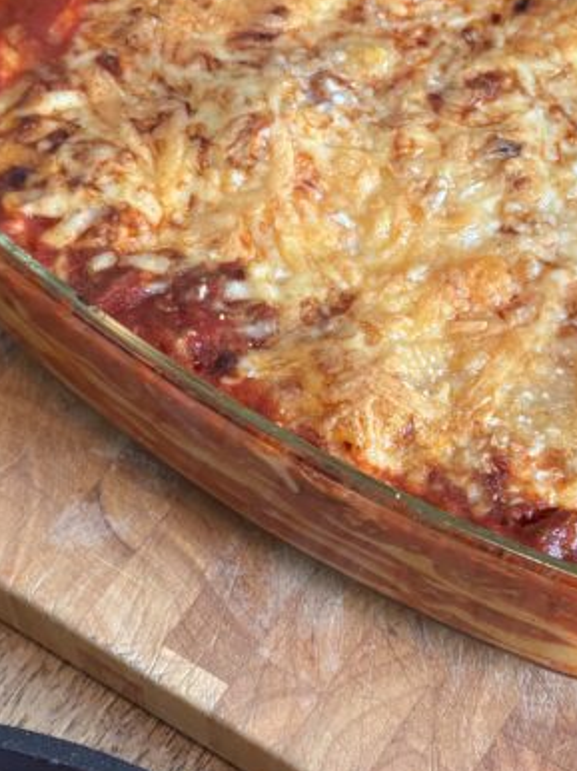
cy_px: 575
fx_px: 1535
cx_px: 343
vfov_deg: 27.8
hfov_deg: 21.3
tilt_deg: -62.9
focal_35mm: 69
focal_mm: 5.96
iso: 250
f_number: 1.6
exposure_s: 1/50
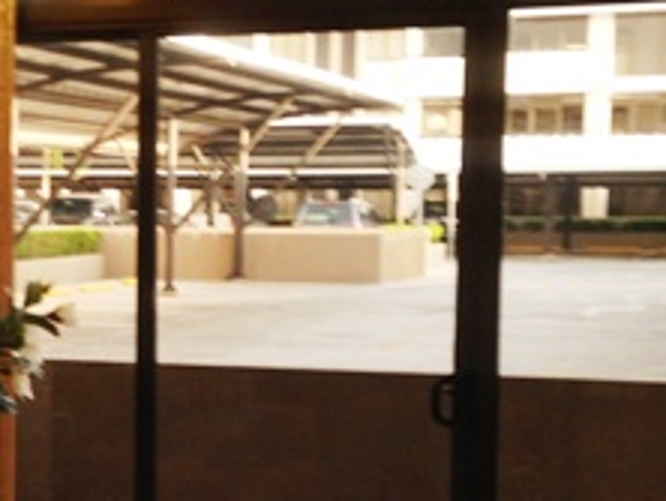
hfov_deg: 20.2
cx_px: 66
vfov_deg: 15.5
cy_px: 387
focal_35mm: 95
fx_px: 1830
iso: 64
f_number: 2.4
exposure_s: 1/20
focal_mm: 4.12
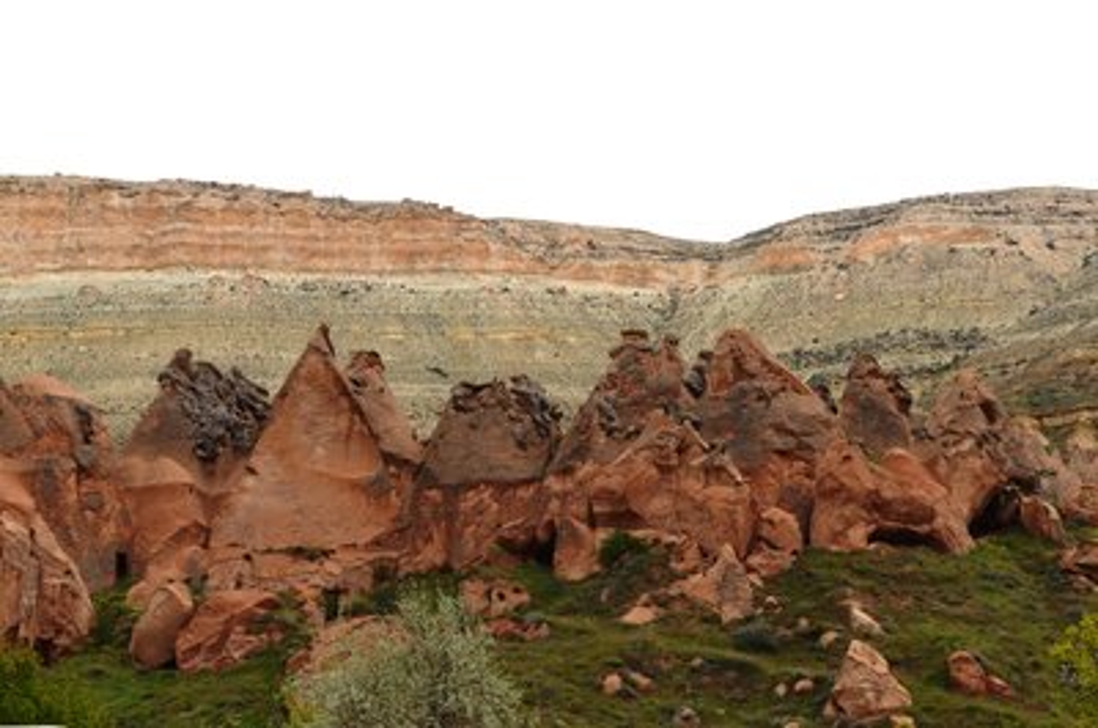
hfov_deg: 26.0
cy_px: 364
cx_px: 549
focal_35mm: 78
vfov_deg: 17.4
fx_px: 2374
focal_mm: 52
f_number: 11
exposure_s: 1/200
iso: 100
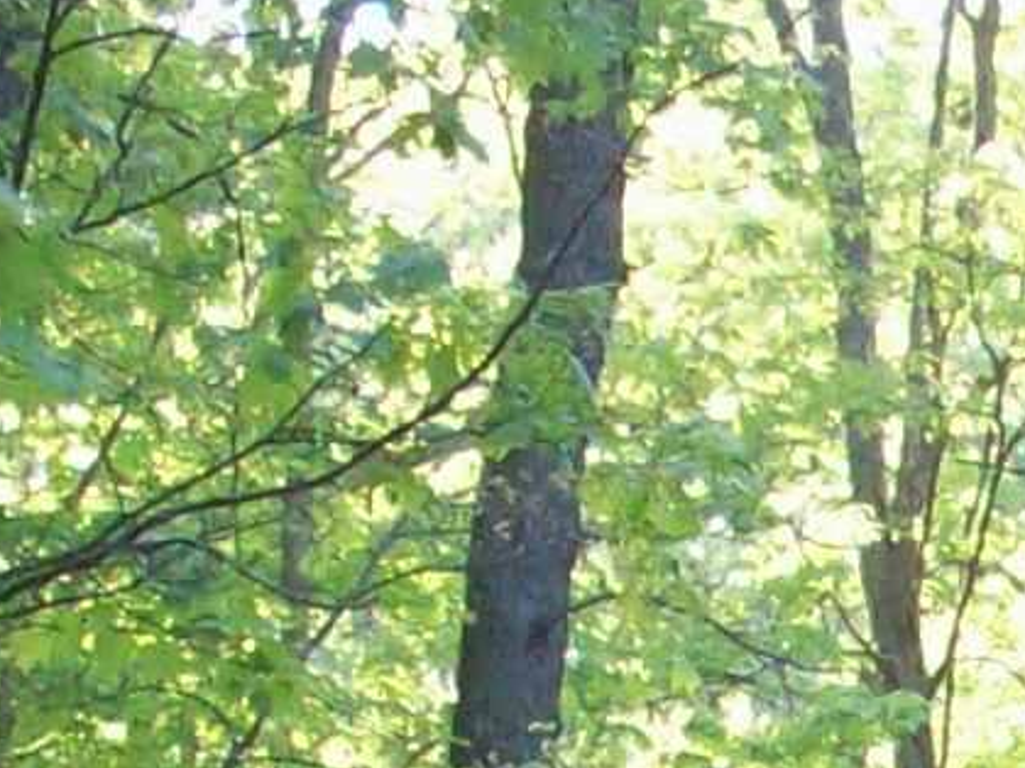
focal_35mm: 229
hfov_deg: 8.4
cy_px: 2135
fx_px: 6779
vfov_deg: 6.1
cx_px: 1722
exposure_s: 1/75.5
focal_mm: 6.2
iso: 160
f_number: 2.8
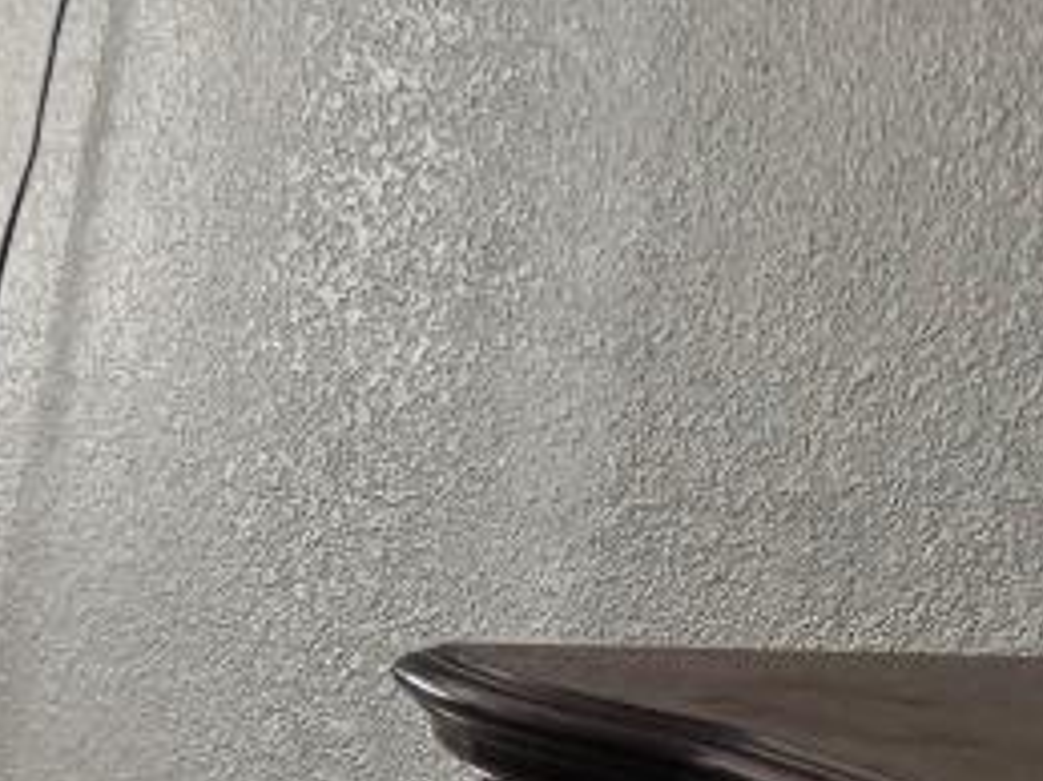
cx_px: -1897
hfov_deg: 10.7
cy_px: 646
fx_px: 4186
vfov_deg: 10.6
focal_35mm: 139
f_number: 1.78
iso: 125
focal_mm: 6.76
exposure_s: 1/60
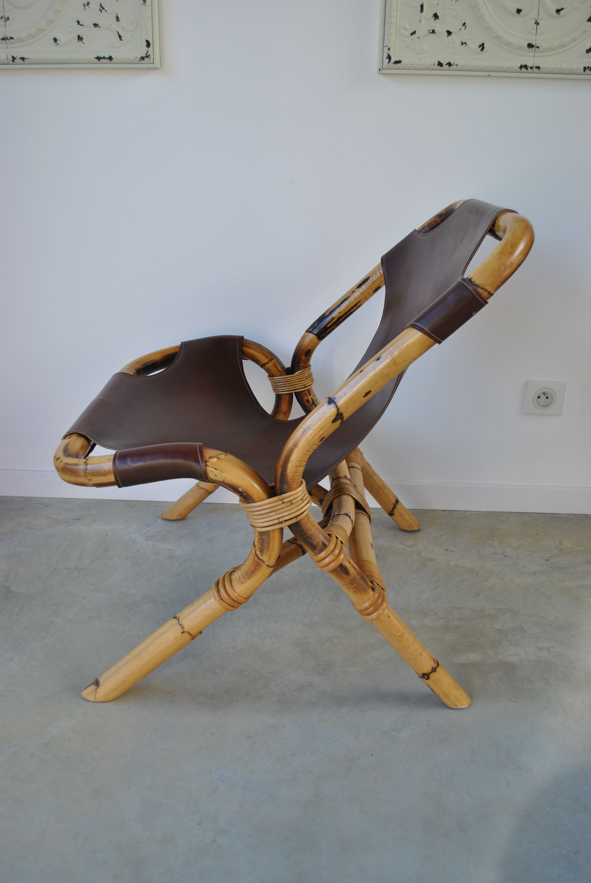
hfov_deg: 40.1
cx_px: 296
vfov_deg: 57.2
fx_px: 810
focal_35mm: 33
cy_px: 442
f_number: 5
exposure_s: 1/100
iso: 200
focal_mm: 22
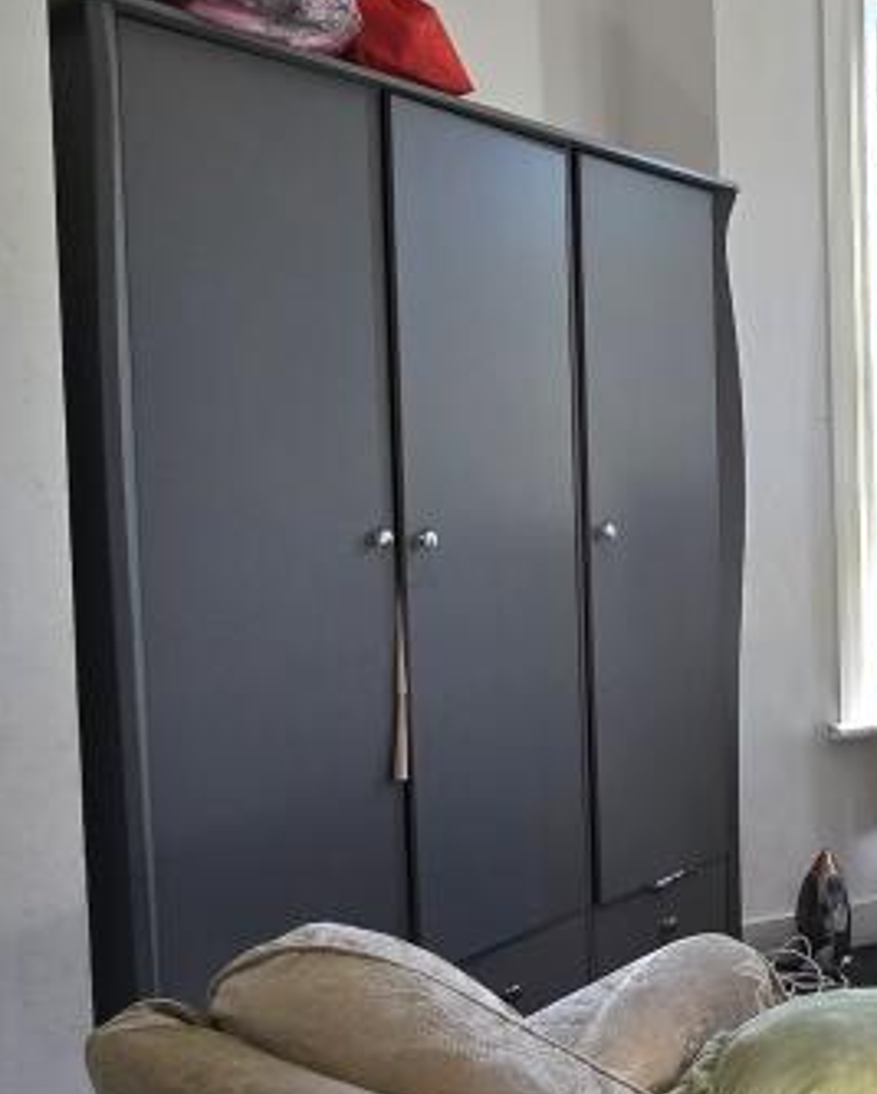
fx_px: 1264
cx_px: 1074
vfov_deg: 46.8
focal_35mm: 39
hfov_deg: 31.5
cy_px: 536
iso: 200
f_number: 2.2
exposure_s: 1/370
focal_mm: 2.2
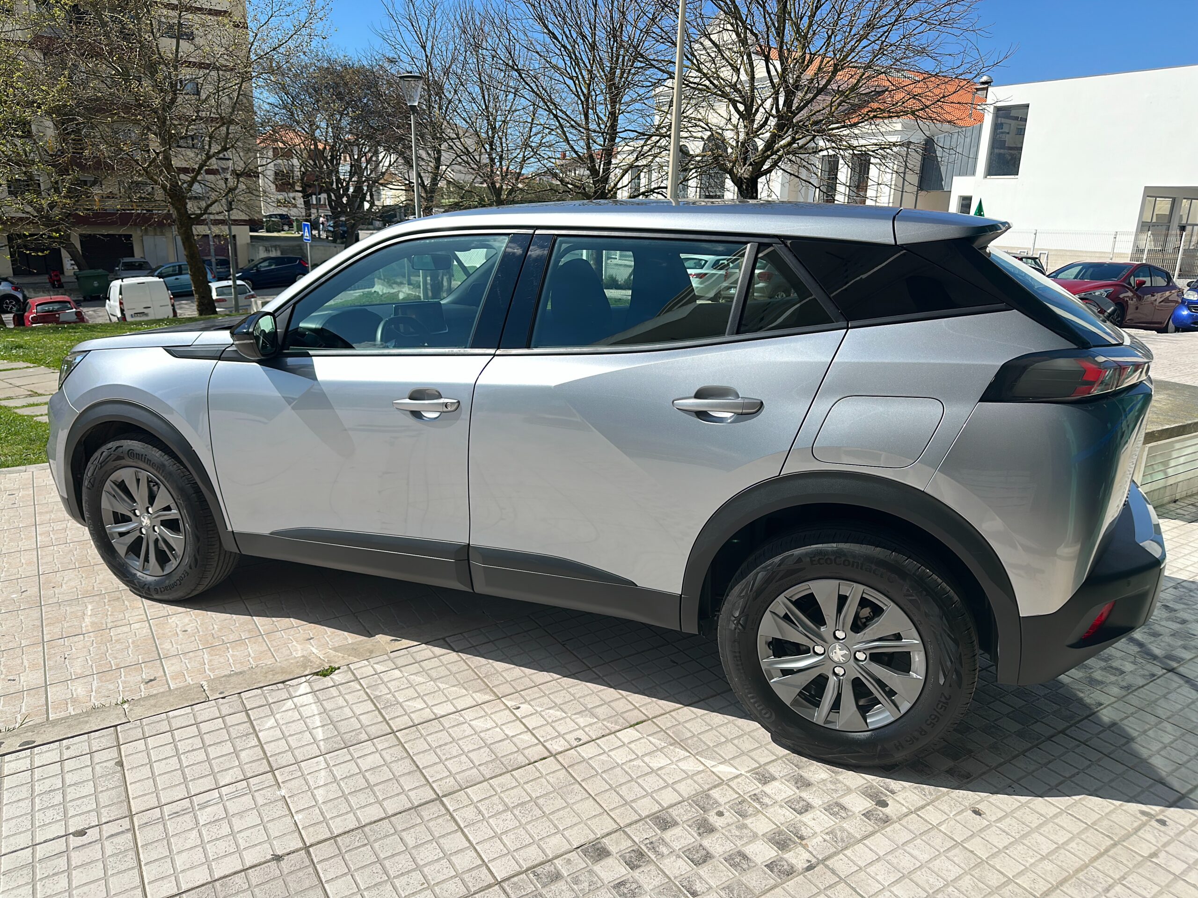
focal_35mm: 24
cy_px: 449
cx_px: 599
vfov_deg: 56.8
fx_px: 831
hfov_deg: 71.6
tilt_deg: -15.6
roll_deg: -1.7
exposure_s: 1/4808
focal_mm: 6.86
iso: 57
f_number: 1.78
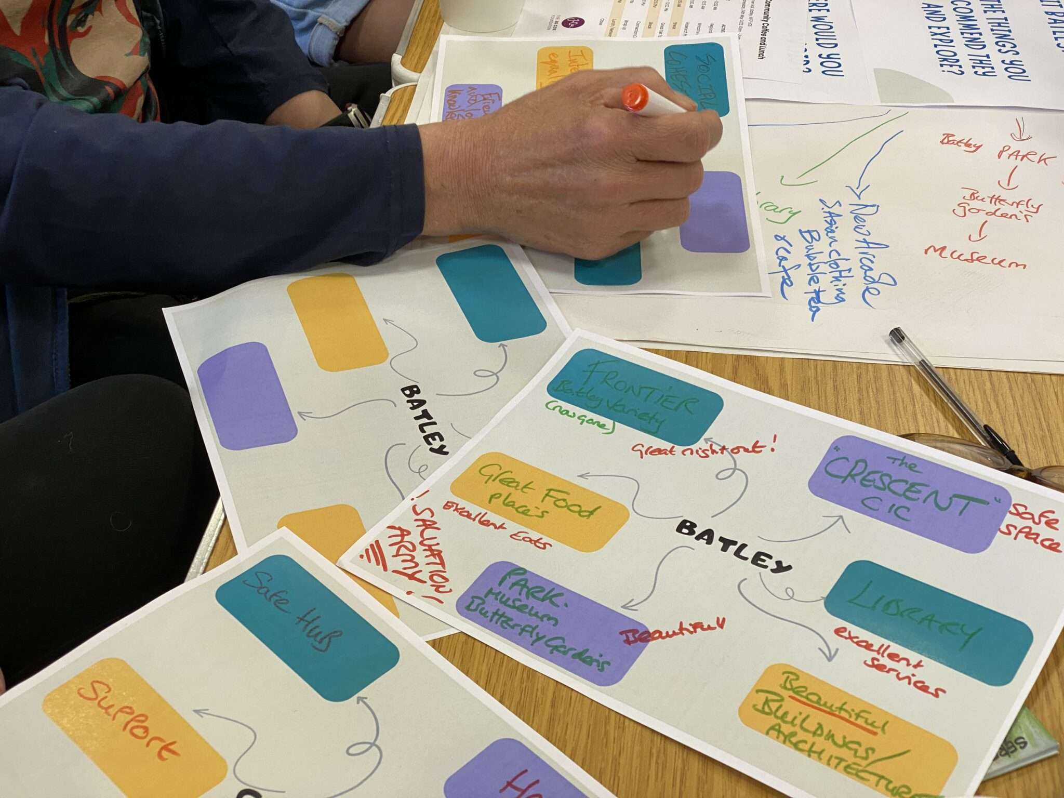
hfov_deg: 36.8
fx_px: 1598
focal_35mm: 52
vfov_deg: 28.0
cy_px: 399
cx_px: 532
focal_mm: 6
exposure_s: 1/50
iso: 80
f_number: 2
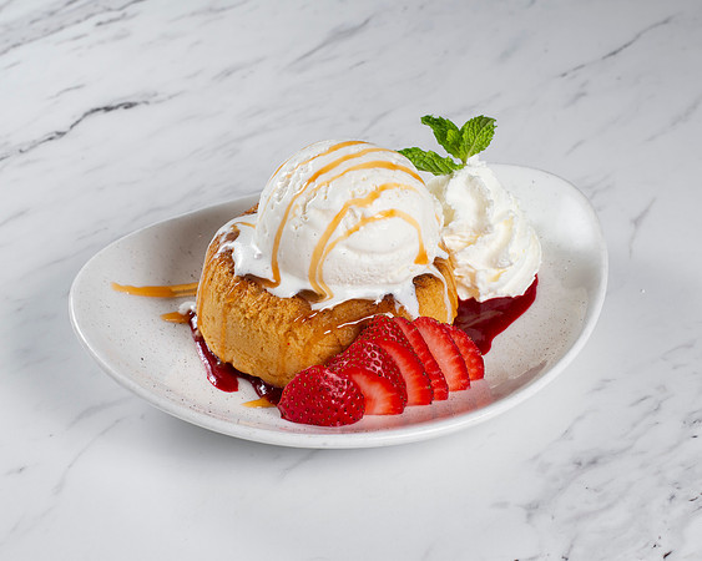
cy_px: 286
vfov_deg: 21.9
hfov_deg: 27.2
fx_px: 1451
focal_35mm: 70
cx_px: 357
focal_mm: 50
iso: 200
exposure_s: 1/250
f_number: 10
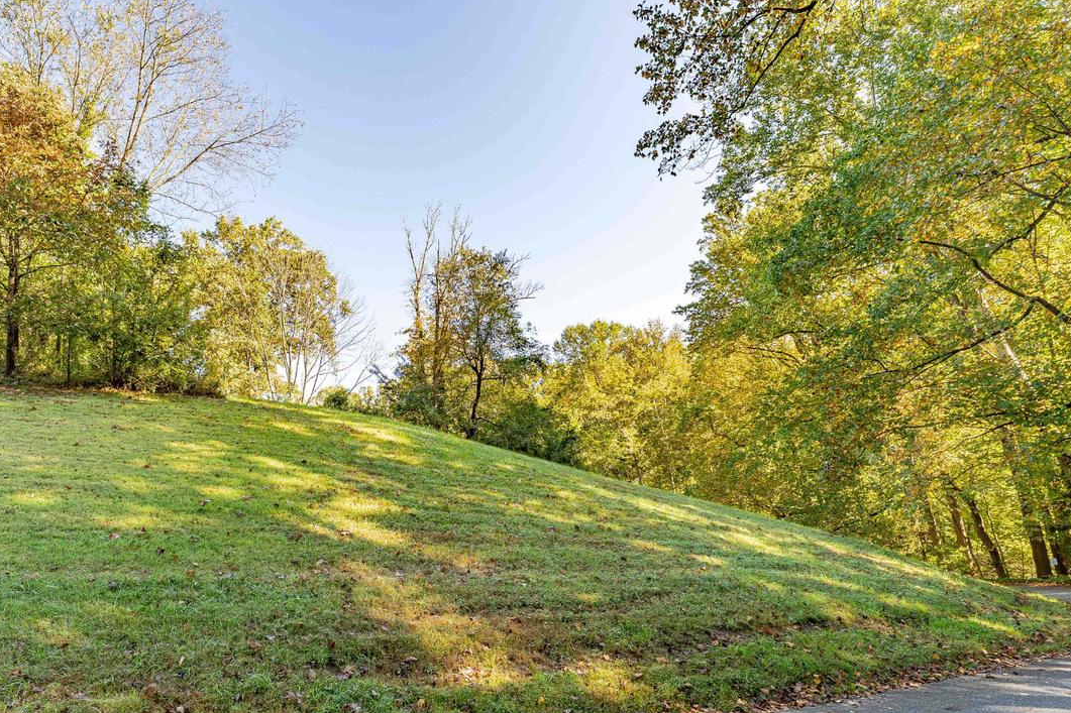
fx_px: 565
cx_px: 432
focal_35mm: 19
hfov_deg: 85.9
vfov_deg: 64.2
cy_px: 408
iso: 200
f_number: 7.1
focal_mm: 14
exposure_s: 1/125
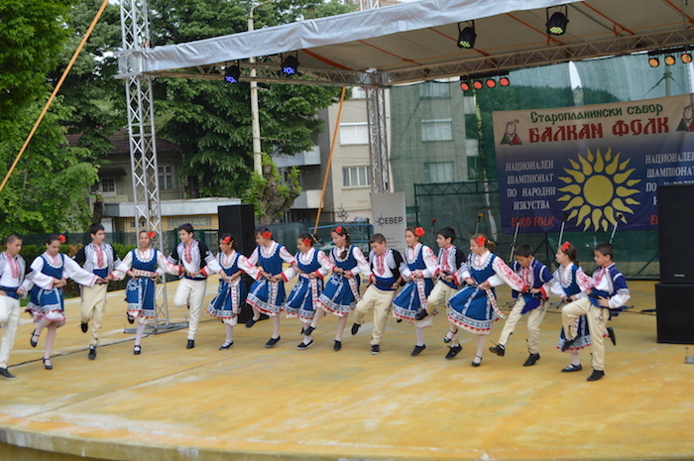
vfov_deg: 26.4
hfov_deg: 38.9
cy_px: 230
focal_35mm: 51
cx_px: 347
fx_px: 982
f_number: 5
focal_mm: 34
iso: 400
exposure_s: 1/640
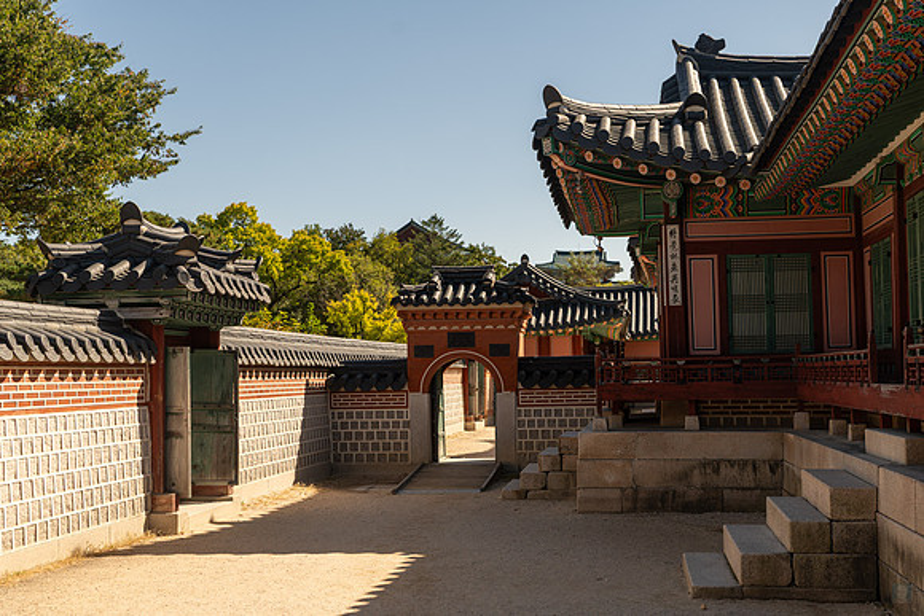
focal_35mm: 48
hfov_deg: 41.1
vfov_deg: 28.1
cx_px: 462
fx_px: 1232
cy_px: 308
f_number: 4.5
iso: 64
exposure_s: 1/640
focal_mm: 48
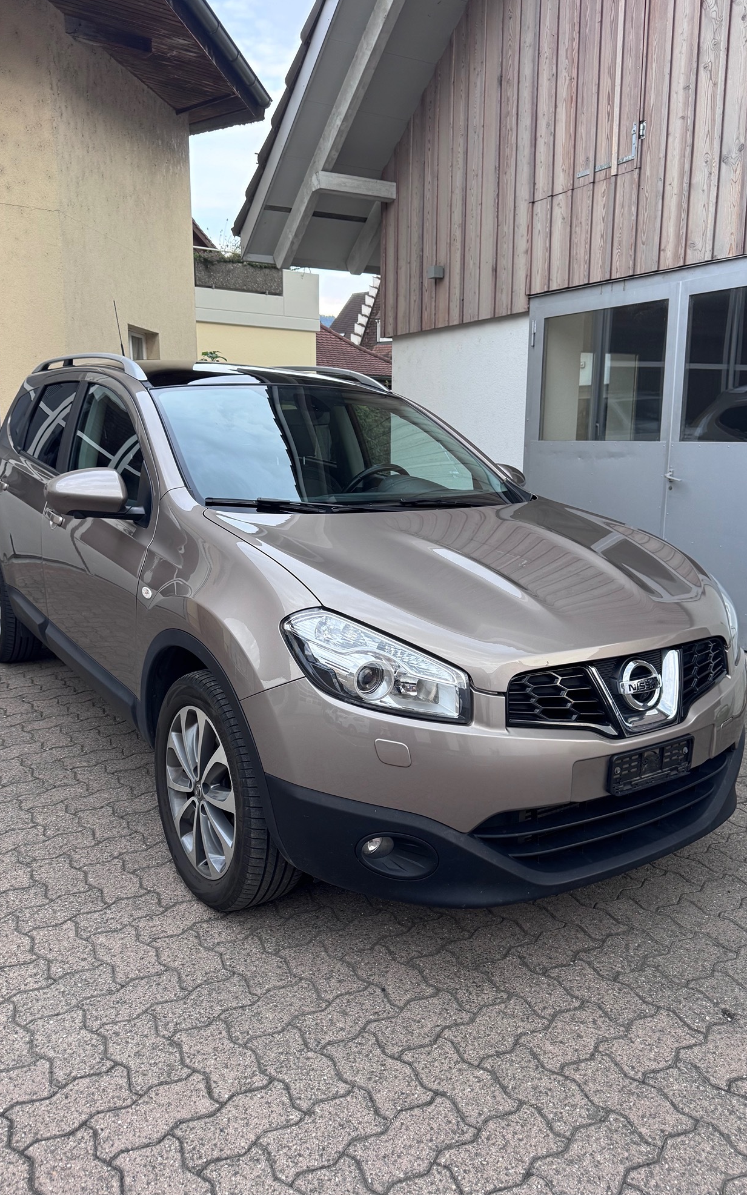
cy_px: 597
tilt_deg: -10.8
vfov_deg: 70.4
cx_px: 353
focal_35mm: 26
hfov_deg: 47.6
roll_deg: +0.3
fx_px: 847
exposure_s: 1/121
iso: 160
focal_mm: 6.76
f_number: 1.78
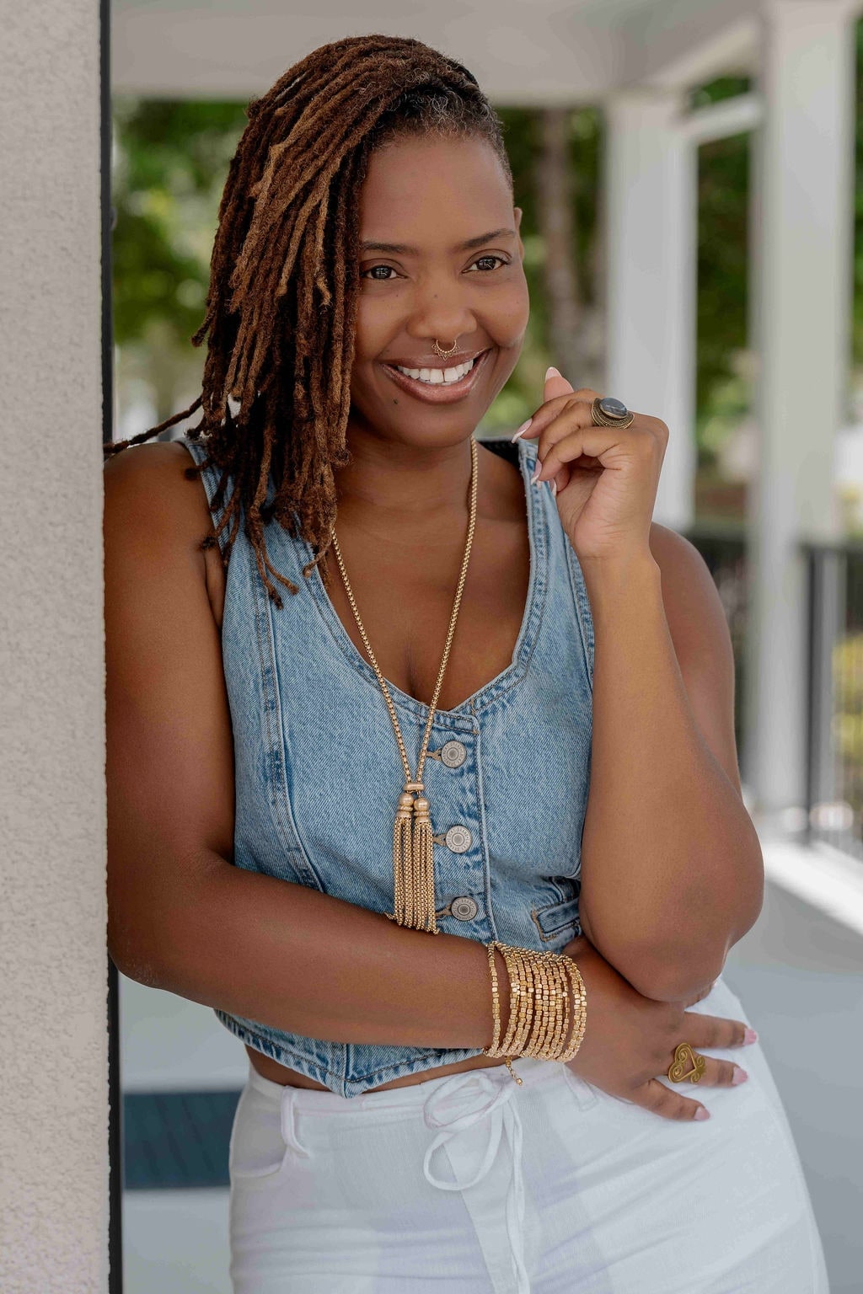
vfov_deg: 24.8
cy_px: 647
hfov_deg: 16.7
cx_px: 432
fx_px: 2948
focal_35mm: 82
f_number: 4.5
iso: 200
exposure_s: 1/320
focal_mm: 82
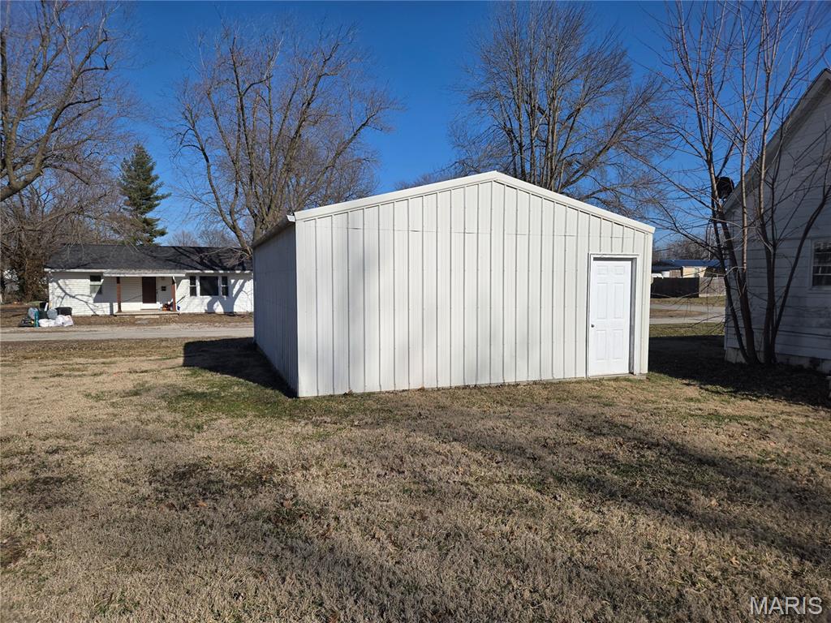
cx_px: 416
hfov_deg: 73.9
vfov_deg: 58.9
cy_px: 312
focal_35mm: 23
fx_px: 552
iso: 25
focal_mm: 5.4
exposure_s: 1/3291
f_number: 1.8
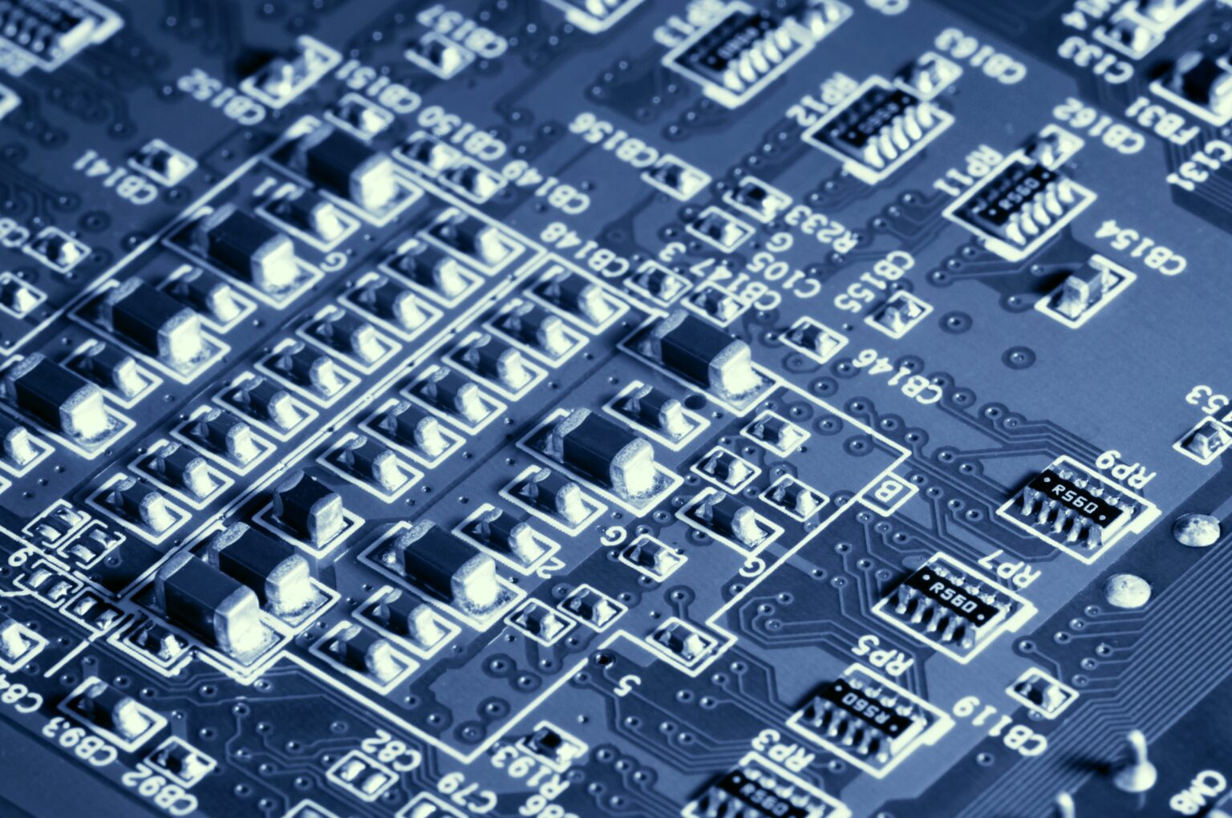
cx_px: 616
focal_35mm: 158
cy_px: 409
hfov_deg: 13.1
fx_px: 5383
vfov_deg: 8.7
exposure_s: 1/250
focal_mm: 105
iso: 200
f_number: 25
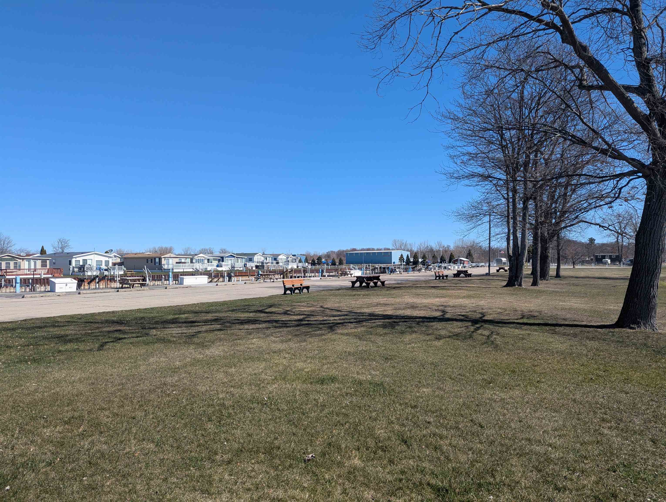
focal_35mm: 24
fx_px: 462
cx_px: 333
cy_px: 251
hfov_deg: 71.5
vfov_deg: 56.9
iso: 44
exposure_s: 1/1618
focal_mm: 6.81
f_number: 1.85
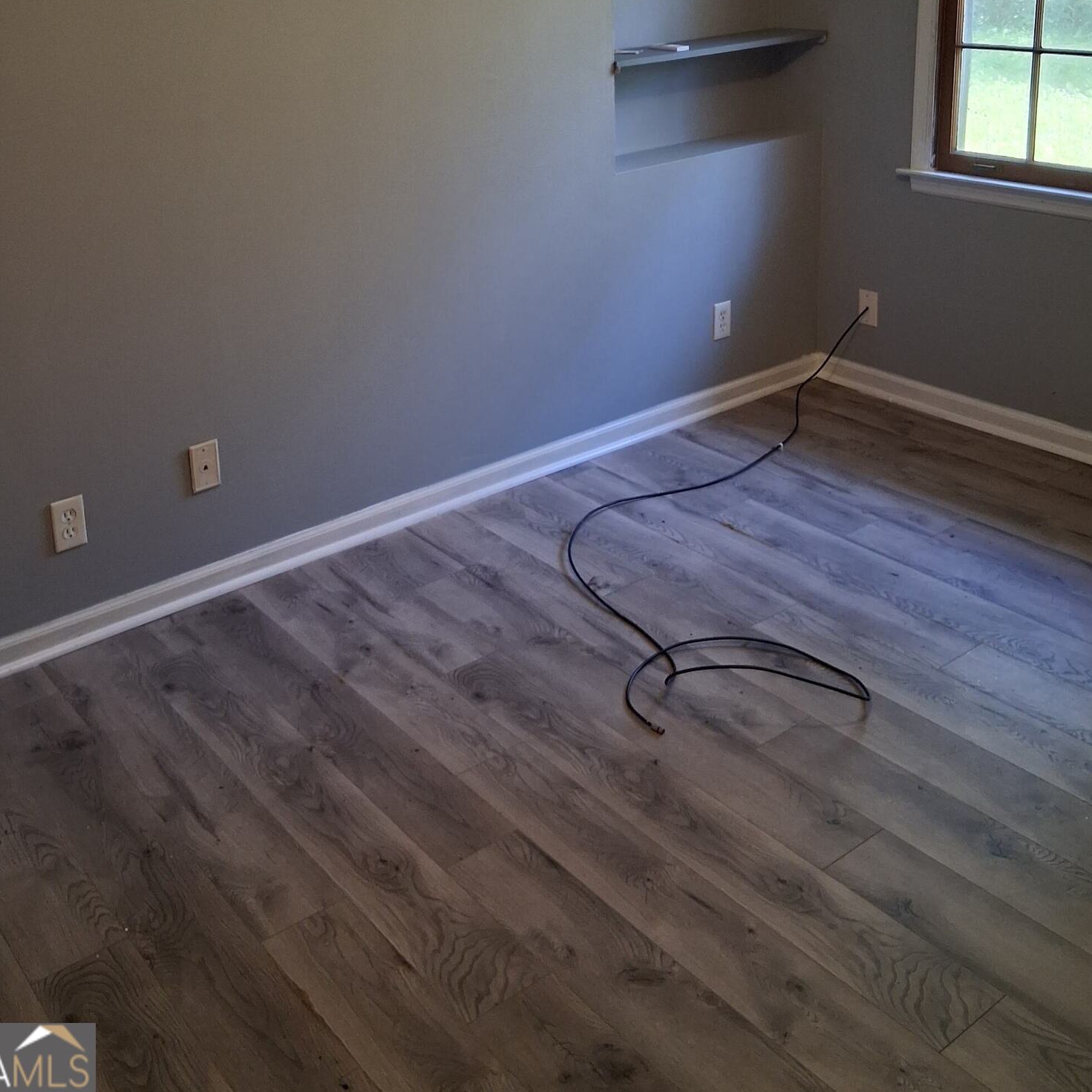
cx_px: 481
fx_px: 1285
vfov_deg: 44.3
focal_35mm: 36
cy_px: 253
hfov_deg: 46.0
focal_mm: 3.98
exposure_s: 1/50
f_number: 1.8
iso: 250
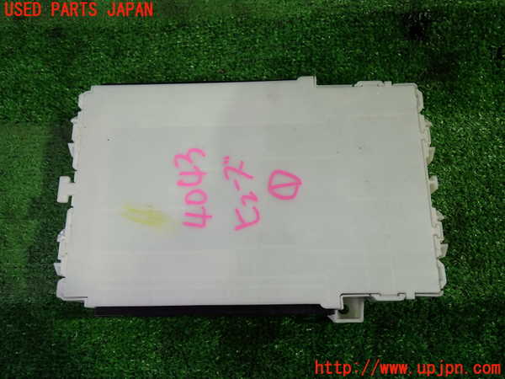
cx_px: 252
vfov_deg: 46.8
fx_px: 438
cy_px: 190
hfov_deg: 60.0
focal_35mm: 30
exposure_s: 1/40
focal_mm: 5.4
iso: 200
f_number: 2.3
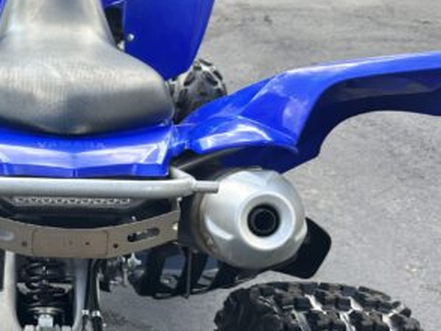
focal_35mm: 59
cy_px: 208
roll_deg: -4.4
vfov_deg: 24.8
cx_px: 33
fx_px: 752
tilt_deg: -25.9
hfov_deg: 31.0
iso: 80
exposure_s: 1/444
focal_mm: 6.86
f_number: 1.78
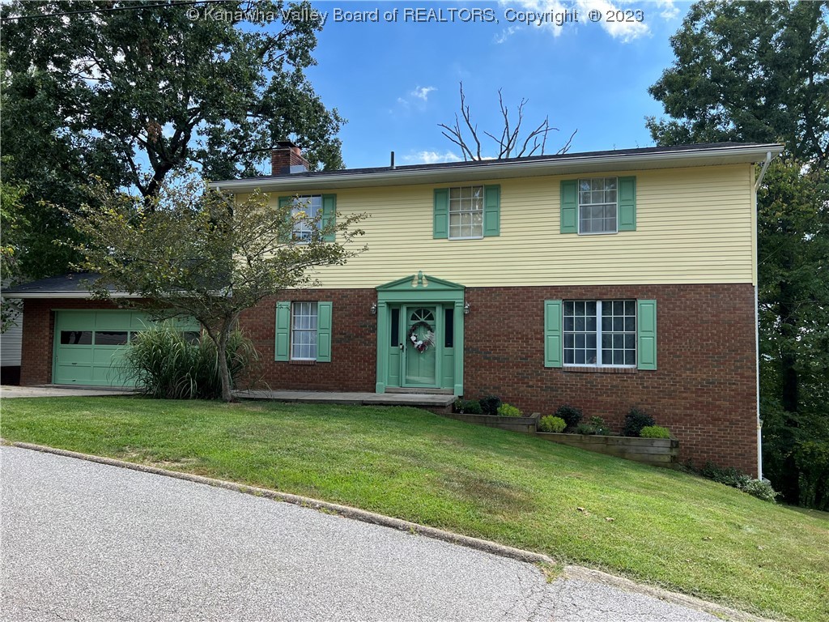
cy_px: 311
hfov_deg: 67.3
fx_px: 623
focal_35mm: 26
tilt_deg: +3.0
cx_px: 414
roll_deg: -0.5
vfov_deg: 53.1
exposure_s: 1/1449
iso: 50
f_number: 1.5
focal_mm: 5.7
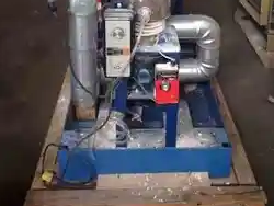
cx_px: 142
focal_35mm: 48
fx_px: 380
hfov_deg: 39.6
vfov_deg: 28.2
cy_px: -7
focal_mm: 5.5
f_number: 2.3
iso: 400
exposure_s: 1/30
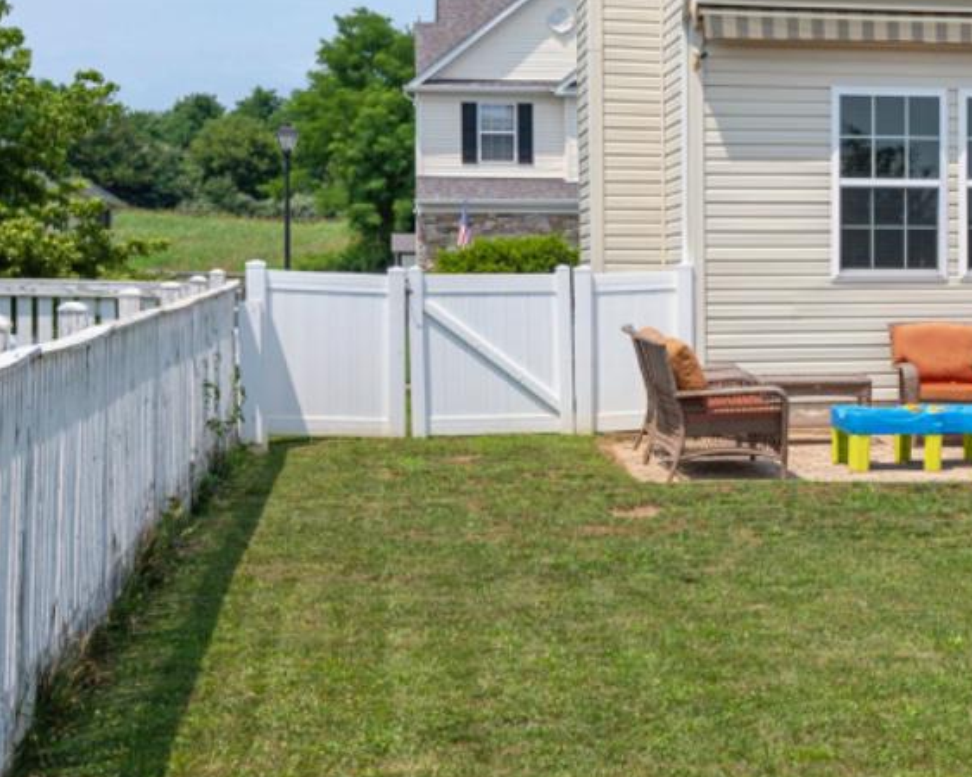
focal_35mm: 84
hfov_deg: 20.6
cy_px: 234
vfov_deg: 18.3
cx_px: 1295
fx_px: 2407
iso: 100
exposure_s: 1/400
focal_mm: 24.5
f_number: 7.1
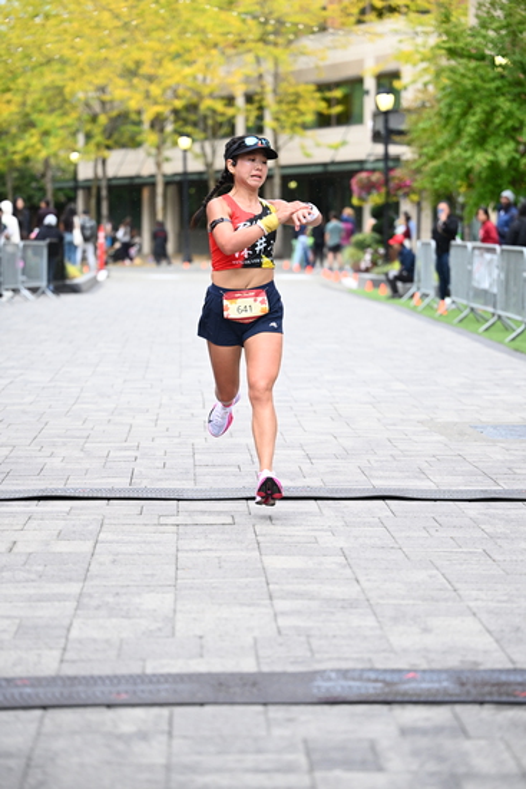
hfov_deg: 14.7
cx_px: 263
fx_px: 2037
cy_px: 394
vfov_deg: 21.9
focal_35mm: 93
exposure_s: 1/1600
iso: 1250
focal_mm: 93
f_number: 2.8
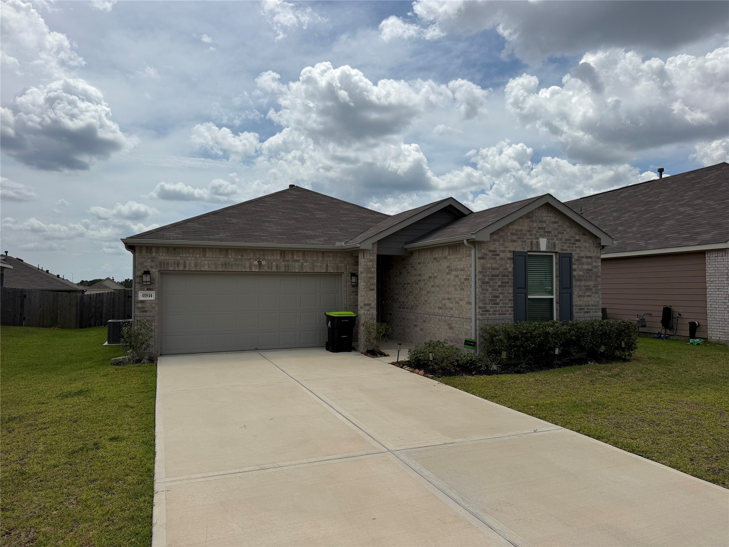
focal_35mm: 24
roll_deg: +0.7
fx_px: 505
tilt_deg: +2.1
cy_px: 274
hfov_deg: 71.6
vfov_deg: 56.8
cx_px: 364
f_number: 1.78
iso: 80
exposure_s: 1/14286
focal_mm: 6.76
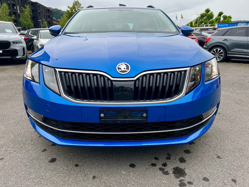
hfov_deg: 67.3
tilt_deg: -14.4
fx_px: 187
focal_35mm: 26
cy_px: 94
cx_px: 124
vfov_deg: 53.1
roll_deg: -0.8
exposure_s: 1/631
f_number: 1.6
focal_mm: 5.1
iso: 50
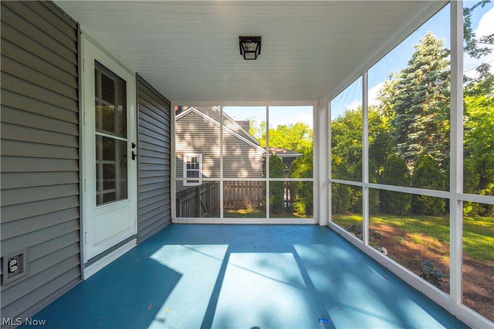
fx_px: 192
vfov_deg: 81.2
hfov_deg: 104.2
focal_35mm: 14
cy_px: 164
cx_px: 247
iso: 500
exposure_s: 1/125
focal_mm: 14
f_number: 9
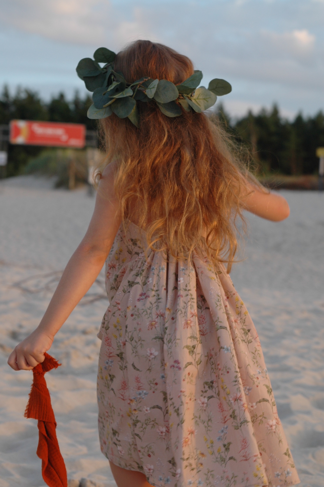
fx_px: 1218
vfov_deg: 22.6
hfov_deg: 15.2
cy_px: 244
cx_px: 162
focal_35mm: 90
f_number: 6.3
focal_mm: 60
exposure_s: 1/160
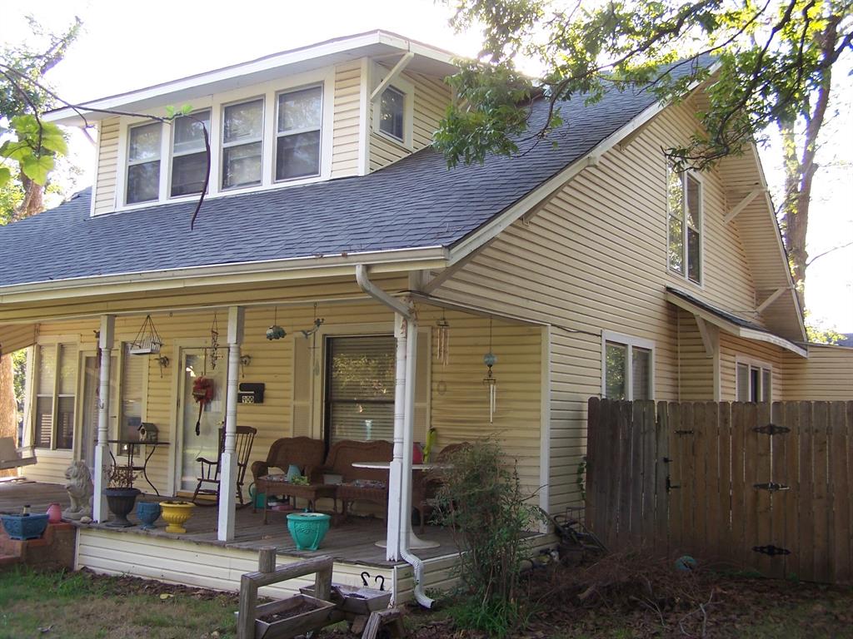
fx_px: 936
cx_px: 426
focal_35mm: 38
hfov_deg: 49.0
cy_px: 320
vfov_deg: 37.7
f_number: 2.8
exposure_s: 1/100
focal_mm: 6.3
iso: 80
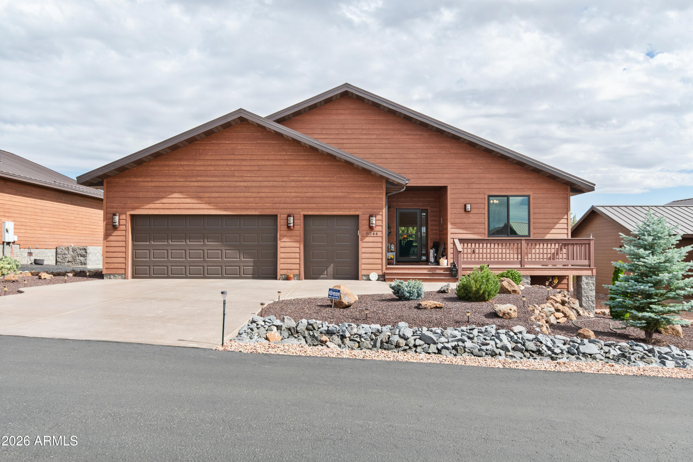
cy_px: 231
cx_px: 346
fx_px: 520
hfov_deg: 67.4
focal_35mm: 27
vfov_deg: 47.9
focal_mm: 18
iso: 800
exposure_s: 1/320
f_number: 8
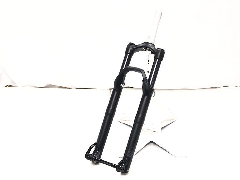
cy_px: 90
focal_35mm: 52
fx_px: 361
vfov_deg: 28.0
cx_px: 120
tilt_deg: -25.4
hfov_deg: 36.8
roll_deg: +2.0
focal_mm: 6
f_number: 2.4
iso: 125
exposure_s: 1/33
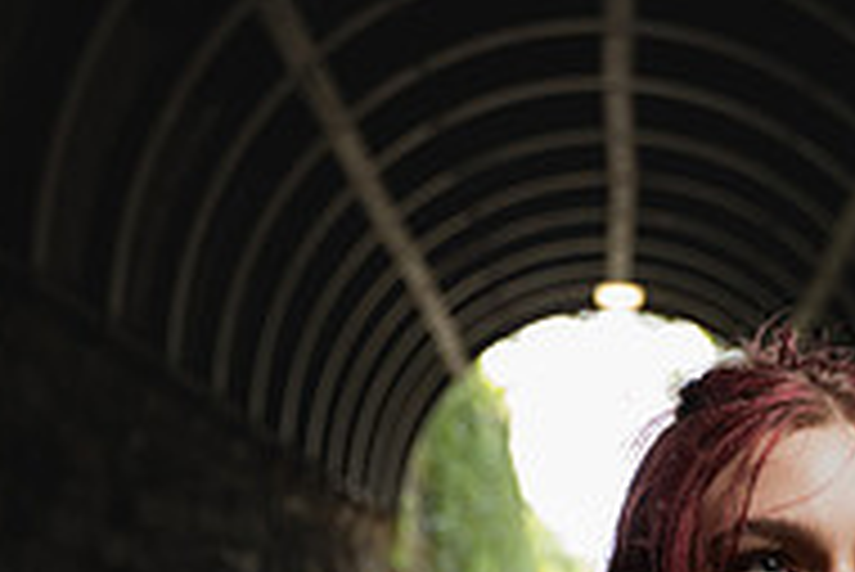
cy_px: 863
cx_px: 734
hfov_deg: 22.2
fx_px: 2139
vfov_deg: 14.2
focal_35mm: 90
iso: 400
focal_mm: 29.5
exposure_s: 1/400
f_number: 2.8
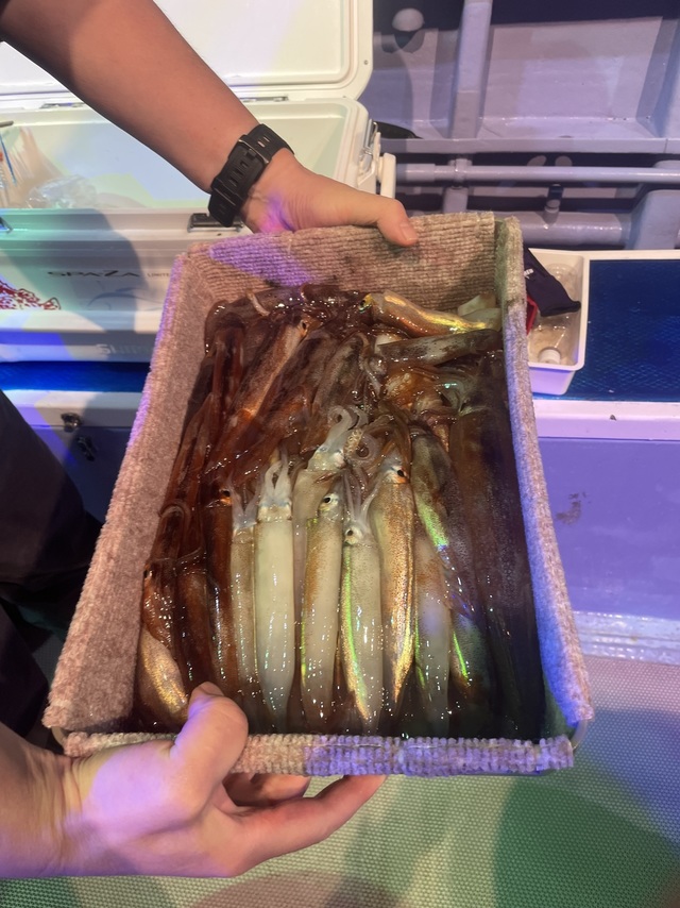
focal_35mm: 26
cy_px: 454
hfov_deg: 53.0
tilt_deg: -51.8
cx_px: 340
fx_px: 681
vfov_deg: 67.3
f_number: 1.6
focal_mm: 4.2
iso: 125
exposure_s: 1/109
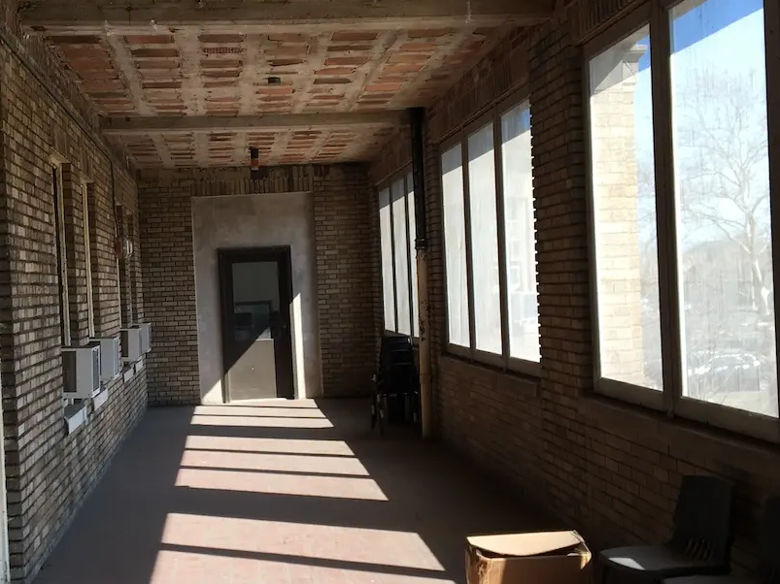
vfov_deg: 28.0
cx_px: 286
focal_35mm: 52
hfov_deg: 36.6
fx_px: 1172
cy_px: 308
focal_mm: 4.15
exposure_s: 1/155
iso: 25
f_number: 2.2
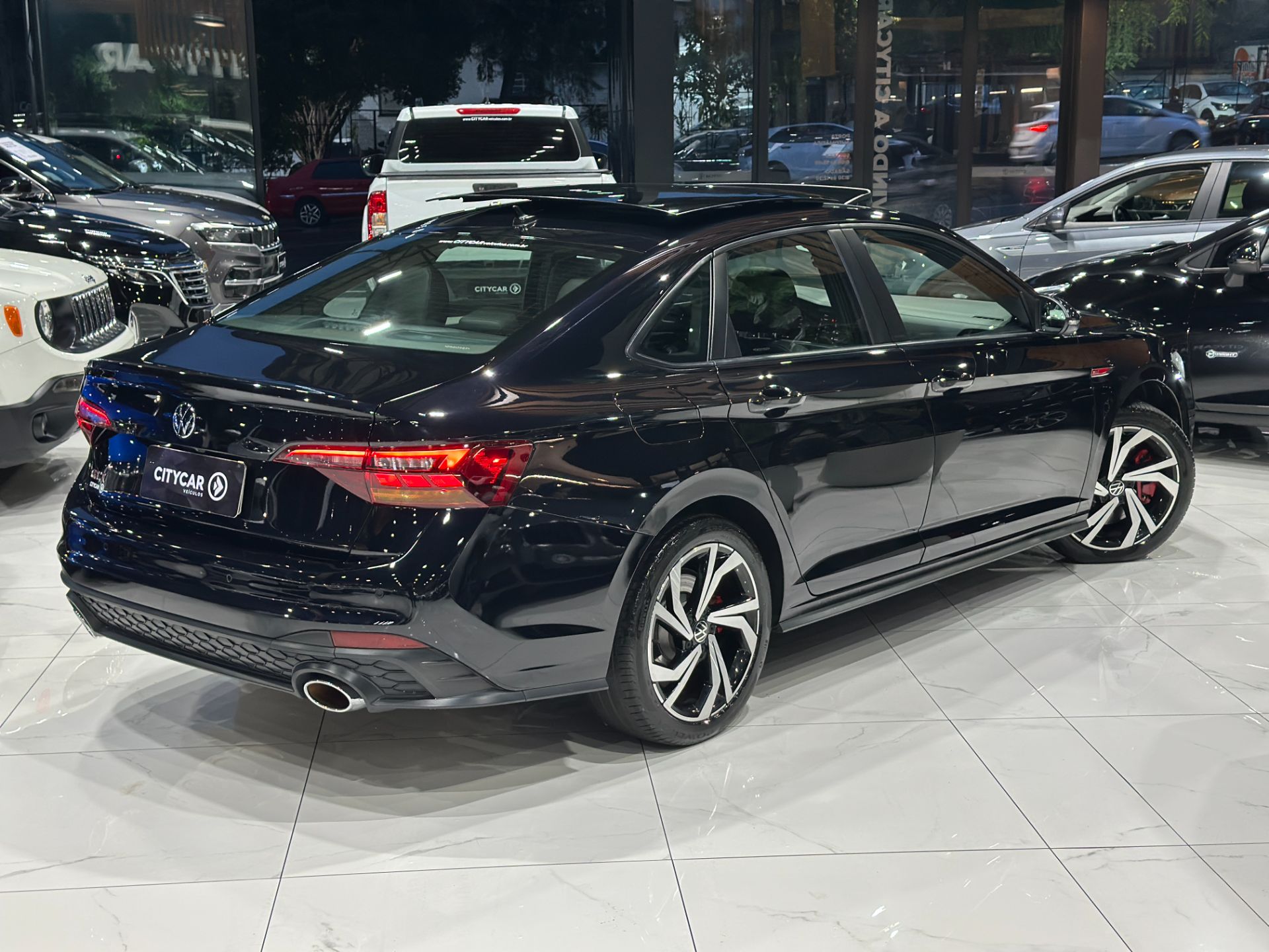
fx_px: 1760
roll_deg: +0.4
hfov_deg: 39.7
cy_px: 476
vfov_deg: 30.3
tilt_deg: -12.0
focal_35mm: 48
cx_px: 634
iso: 160
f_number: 1.78
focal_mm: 6.86
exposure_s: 1/60
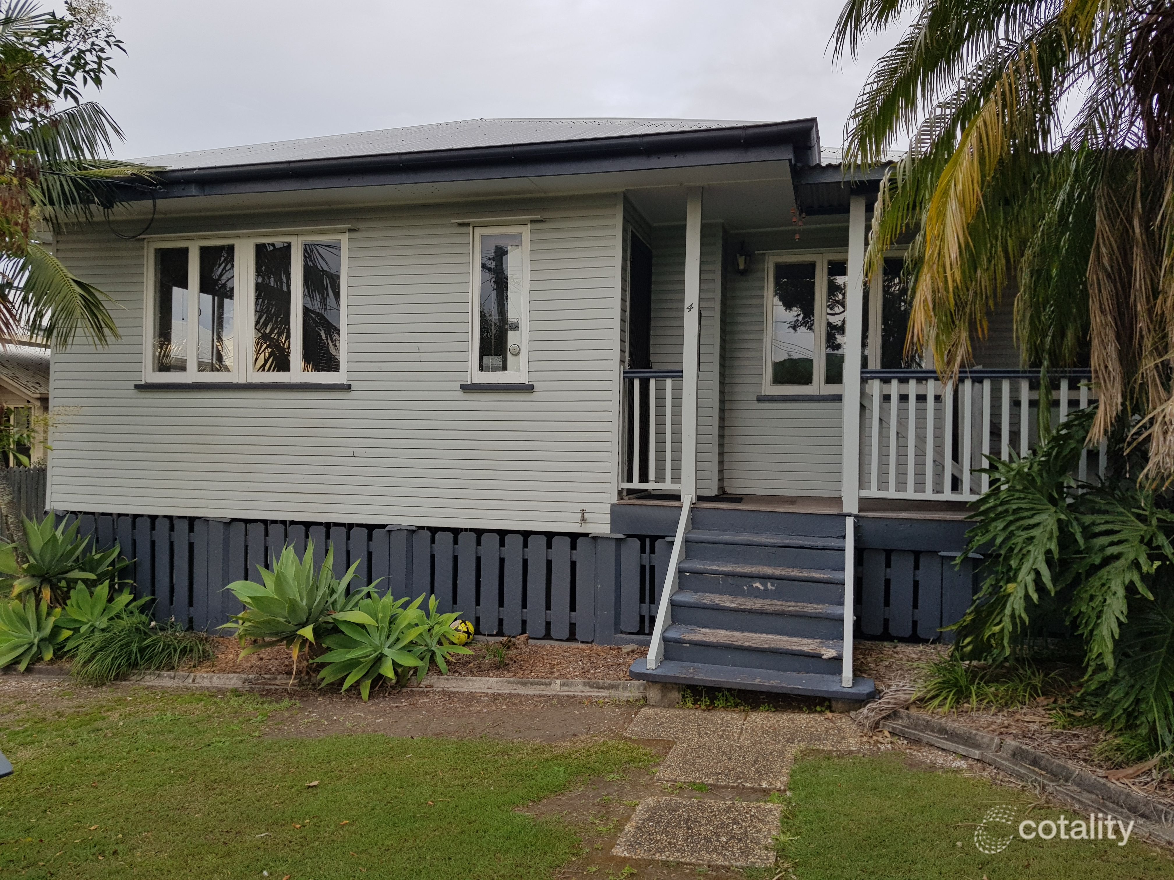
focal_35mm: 26
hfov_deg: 67.3
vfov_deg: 53.1
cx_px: 587
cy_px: 440
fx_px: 882
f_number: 1.7
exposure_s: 1/448
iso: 40
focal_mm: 4.3
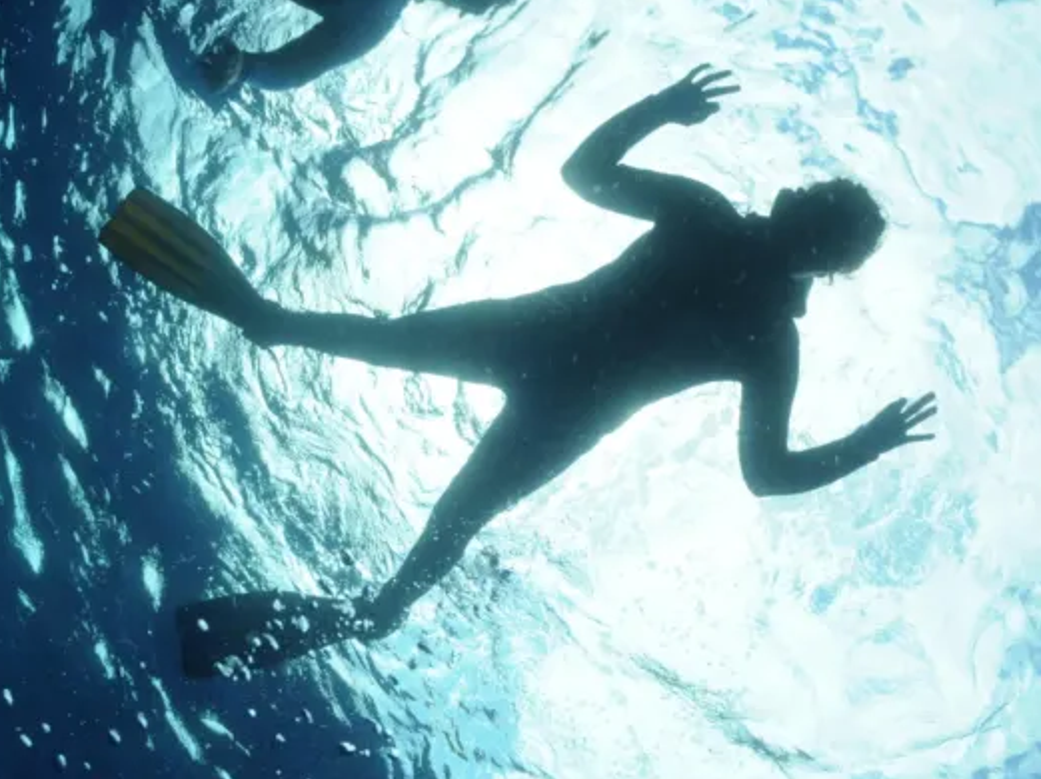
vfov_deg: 41.7
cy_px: 443
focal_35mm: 34
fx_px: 1022
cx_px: 547
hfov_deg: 54.0
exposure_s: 1/100
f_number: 22
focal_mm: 16
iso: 400
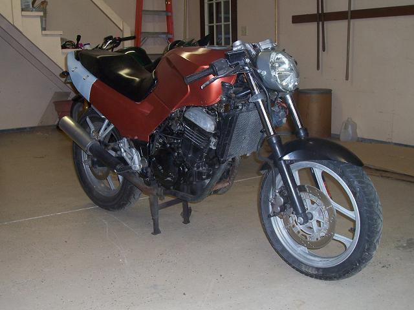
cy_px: 155
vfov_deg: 34.3
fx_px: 502
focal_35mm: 42
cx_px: 207
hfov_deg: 44.8
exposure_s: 1/60
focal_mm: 7
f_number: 3
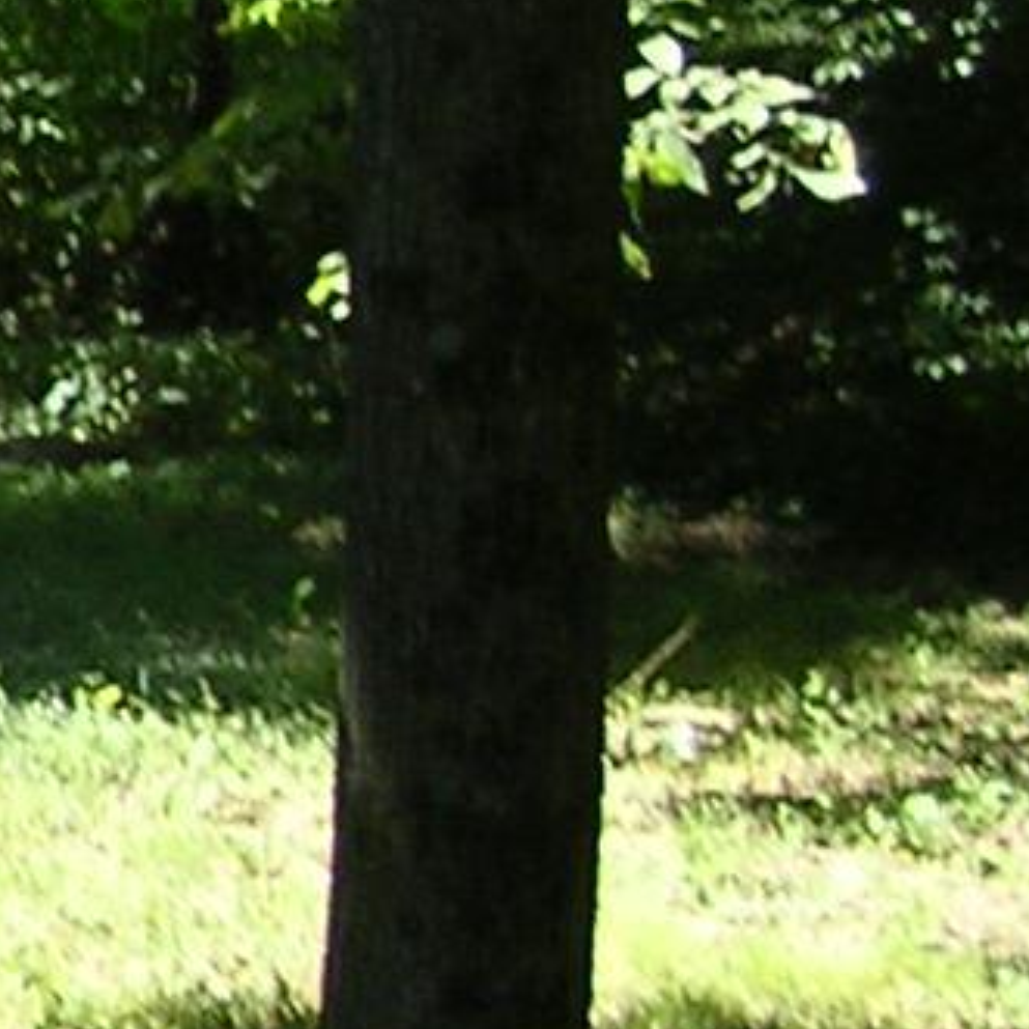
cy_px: 476
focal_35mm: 208
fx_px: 6995
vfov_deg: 8.4
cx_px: -2120
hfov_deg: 7.4
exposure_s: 1/148
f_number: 2.8
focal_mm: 5.8
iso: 100
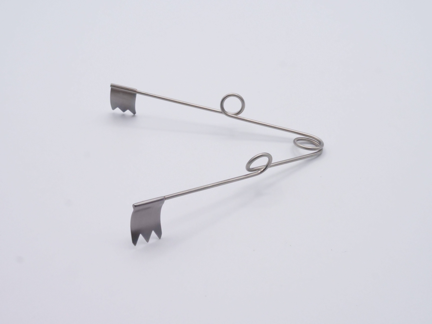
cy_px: 162
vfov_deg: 29.1
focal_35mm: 50
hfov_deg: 38.2
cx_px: 216
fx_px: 624
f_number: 18
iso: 3200
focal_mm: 25
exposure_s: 1/250
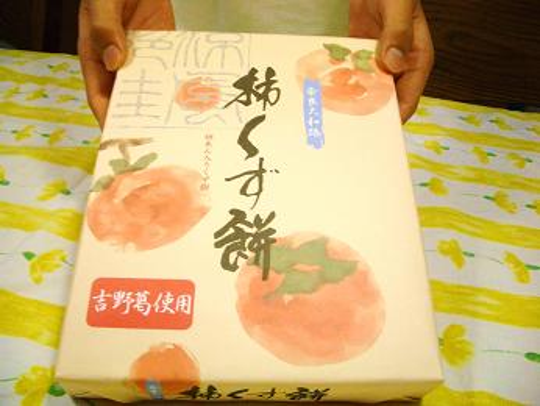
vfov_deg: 40.7
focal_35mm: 35
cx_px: 270
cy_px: 203
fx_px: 546
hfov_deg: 52.6
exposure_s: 1/100
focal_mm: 5.8
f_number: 2.6
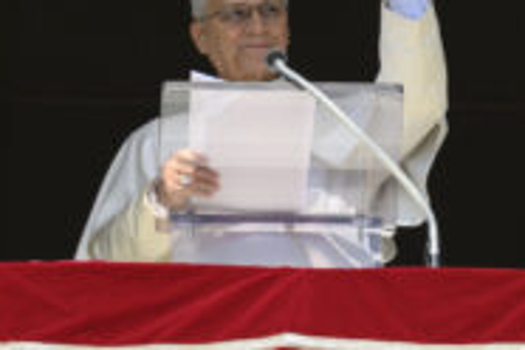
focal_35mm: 1757
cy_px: 85
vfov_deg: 0.8
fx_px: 25621
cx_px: 299
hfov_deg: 1.2
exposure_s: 1/1600
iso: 250
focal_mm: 560
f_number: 5.6
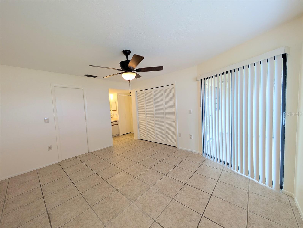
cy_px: 114
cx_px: 152
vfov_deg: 94.6
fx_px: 105
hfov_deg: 110.5
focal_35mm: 12
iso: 91
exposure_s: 1/120
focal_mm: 2.02
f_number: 1.7
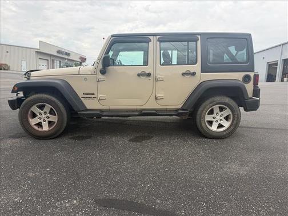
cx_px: 144
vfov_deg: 56.8
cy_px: 108
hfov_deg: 71.6
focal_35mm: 24
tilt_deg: -7.3
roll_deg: -3.5
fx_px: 200
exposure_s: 1/898
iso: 80
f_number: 1.78
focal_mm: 6.76
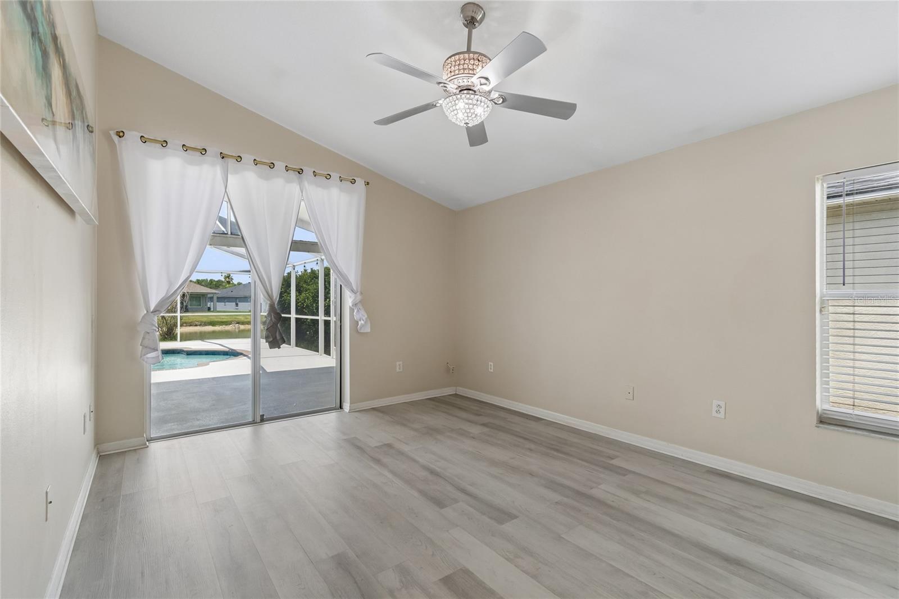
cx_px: 450
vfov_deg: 77.3
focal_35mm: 15
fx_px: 374
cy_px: 300
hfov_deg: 100.4
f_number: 7.1
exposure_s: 1/60
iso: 100
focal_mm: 10
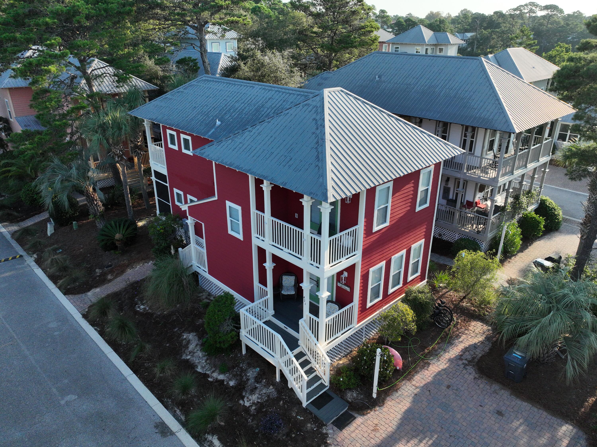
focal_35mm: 24
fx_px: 414
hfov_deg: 71.6
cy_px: 224
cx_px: 298
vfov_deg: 56.8
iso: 100
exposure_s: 1/1600
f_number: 2.8
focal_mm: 12.29
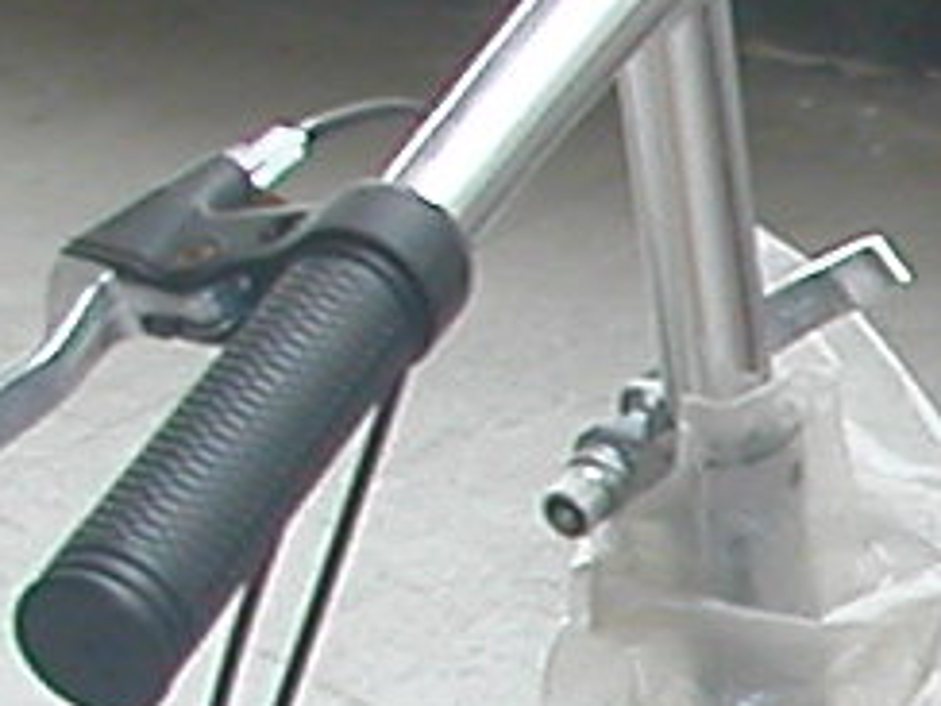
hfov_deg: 7.2
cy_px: 1435
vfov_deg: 6.0
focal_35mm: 243
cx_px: 2831
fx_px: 6606
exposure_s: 1/108
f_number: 2.7
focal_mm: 5.6
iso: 100
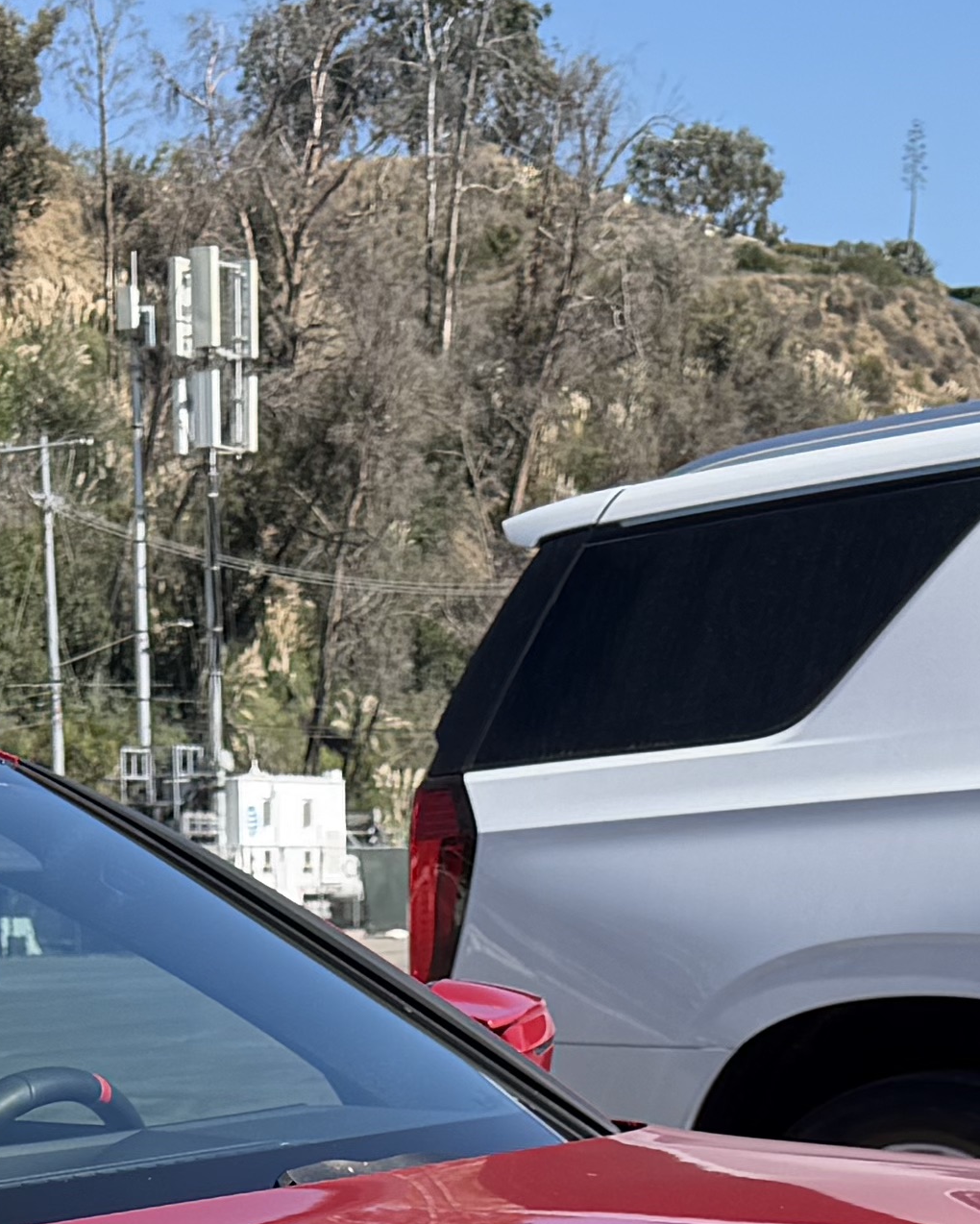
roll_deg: +2.3
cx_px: 194
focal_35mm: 105
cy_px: 1917
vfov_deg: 16.4
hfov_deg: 14.6
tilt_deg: -13.3
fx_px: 3805
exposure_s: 1/2703
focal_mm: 6.76
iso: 80
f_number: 1.78
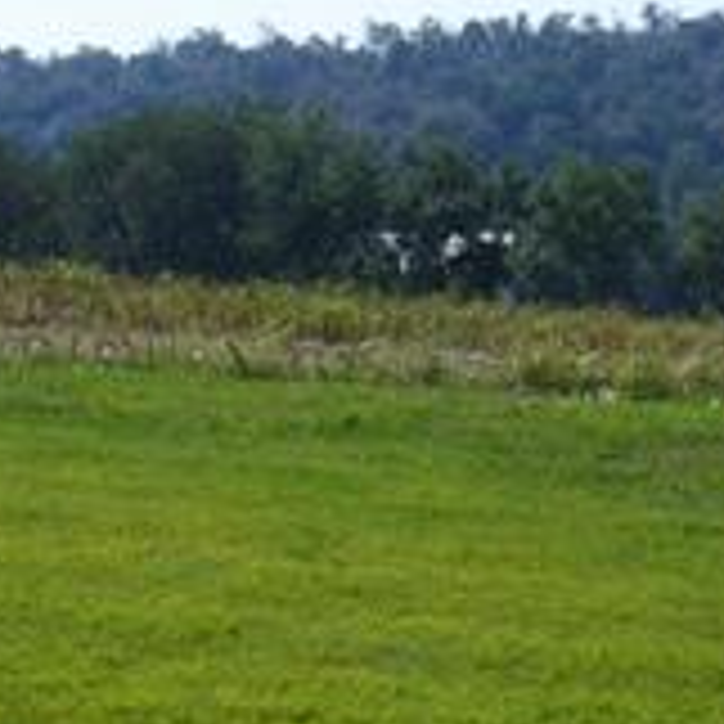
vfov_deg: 19.0
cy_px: 238
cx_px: 504
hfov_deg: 19.0
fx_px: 2153
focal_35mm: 91
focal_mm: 6.1
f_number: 5.6
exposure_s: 1/500
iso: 80
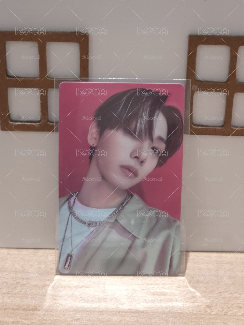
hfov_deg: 21.3
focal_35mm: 69
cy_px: 162
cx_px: 122
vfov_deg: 28.2
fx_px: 648
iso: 200
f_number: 2.4
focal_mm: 7
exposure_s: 1/30
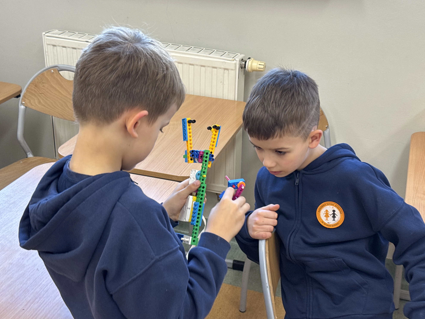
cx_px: 212
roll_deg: -2.1
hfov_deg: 38.9
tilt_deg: -24.5
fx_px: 602
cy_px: 160
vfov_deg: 29.7
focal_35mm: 49
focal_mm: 6.76
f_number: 1.78
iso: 64
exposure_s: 1/50
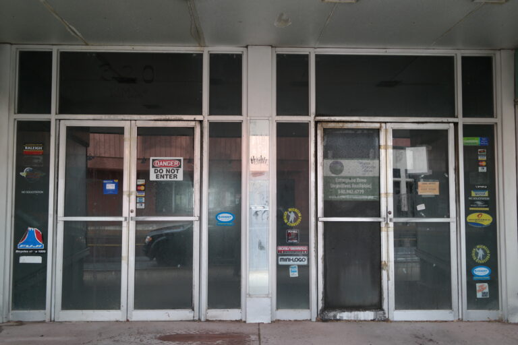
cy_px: 172
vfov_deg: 43.6
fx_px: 432
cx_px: 259
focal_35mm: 30
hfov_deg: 61.9
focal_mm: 20
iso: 400
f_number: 3.5
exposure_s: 1/40
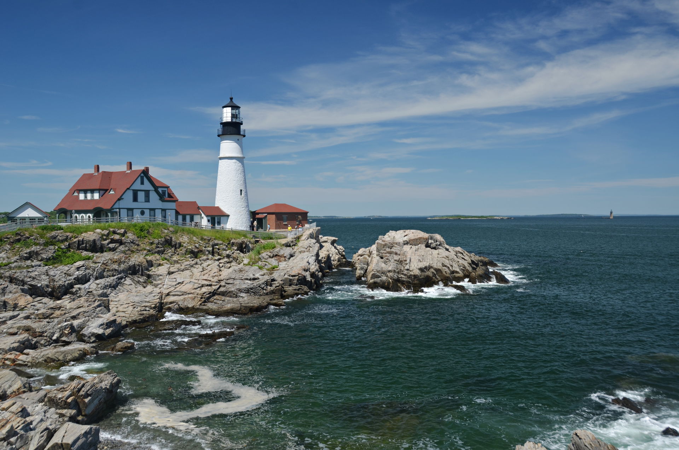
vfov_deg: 39.8
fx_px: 621
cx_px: 340
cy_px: 225
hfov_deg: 57.3
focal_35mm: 33
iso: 100
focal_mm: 22
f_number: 7.1
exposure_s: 1/125
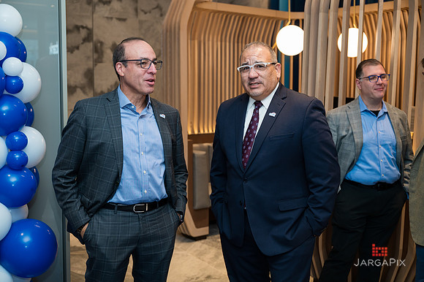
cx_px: 211
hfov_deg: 43.2
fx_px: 536
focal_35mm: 45
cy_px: 141
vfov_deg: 29.5
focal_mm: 45
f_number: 3.2
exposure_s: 1/160
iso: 400
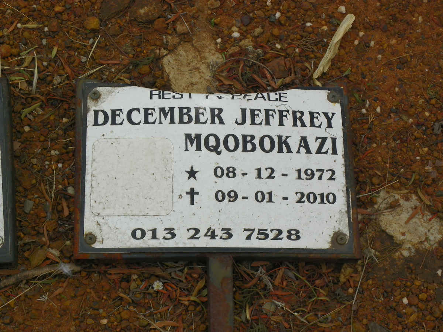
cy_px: 166
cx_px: 222
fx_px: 1024
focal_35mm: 80
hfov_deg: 24.4
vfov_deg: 18.4
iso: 64
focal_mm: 14.2
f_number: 6.3
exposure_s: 1/320
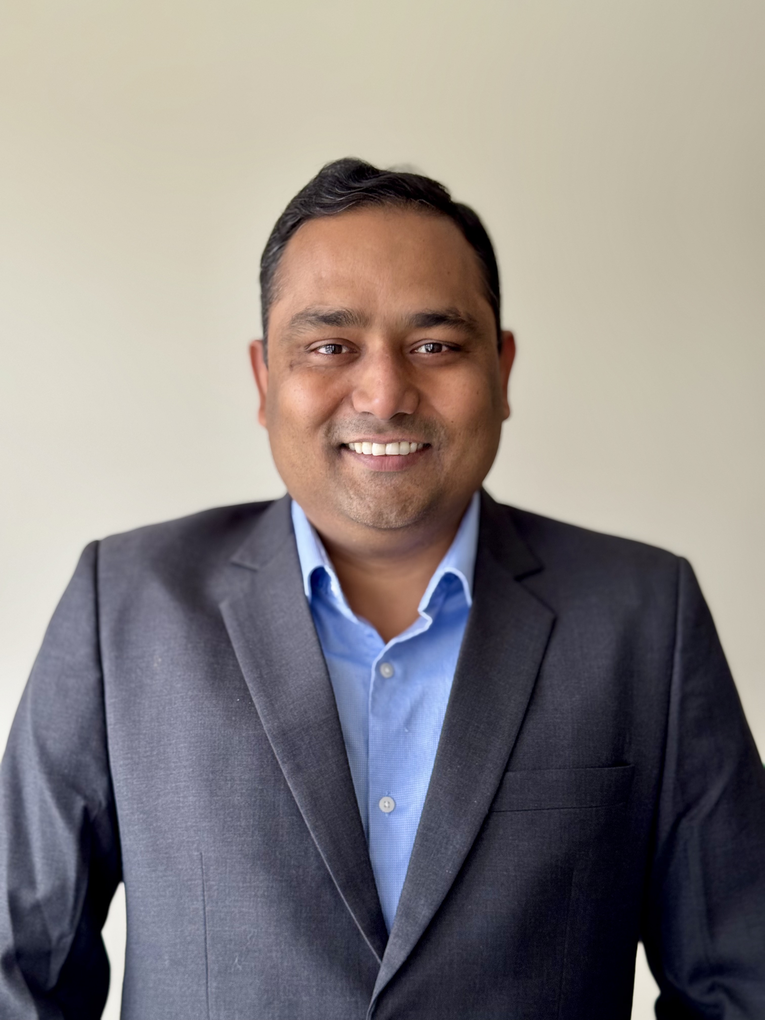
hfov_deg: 30.3
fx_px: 1414
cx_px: 382
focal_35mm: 48
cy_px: 510
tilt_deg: -0.3
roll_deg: +0.1
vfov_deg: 39.7
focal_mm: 6.76
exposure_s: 1/60
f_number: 1.78
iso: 100
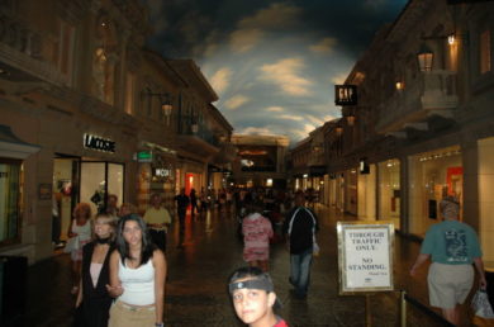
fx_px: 370
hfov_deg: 67.5
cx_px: 247
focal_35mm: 27
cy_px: 164
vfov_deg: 47.7
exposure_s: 1/60
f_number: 3.5
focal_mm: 18
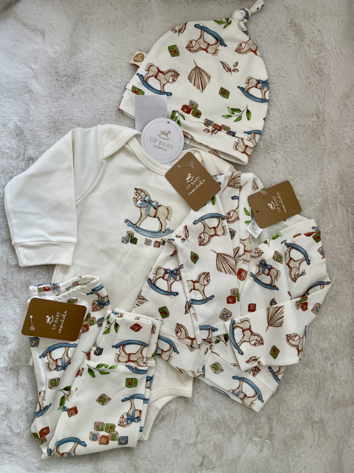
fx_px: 355
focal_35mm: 26
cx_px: 177
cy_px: 236
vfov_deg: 67.3
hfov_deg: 53.1
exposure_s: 1/121
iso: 125
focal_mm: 4.2
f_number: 1.6
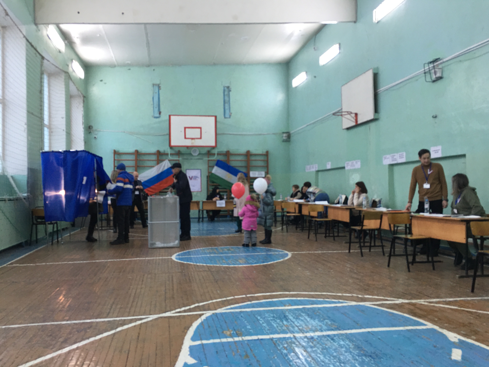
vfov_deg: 48.2
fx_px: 410
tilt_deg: +3.8
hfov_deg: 61.7
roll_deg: -0.6
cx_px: 244
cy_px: 184
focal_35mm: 29
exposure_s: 1/17
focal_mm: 4.15
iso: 50
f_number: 2.2
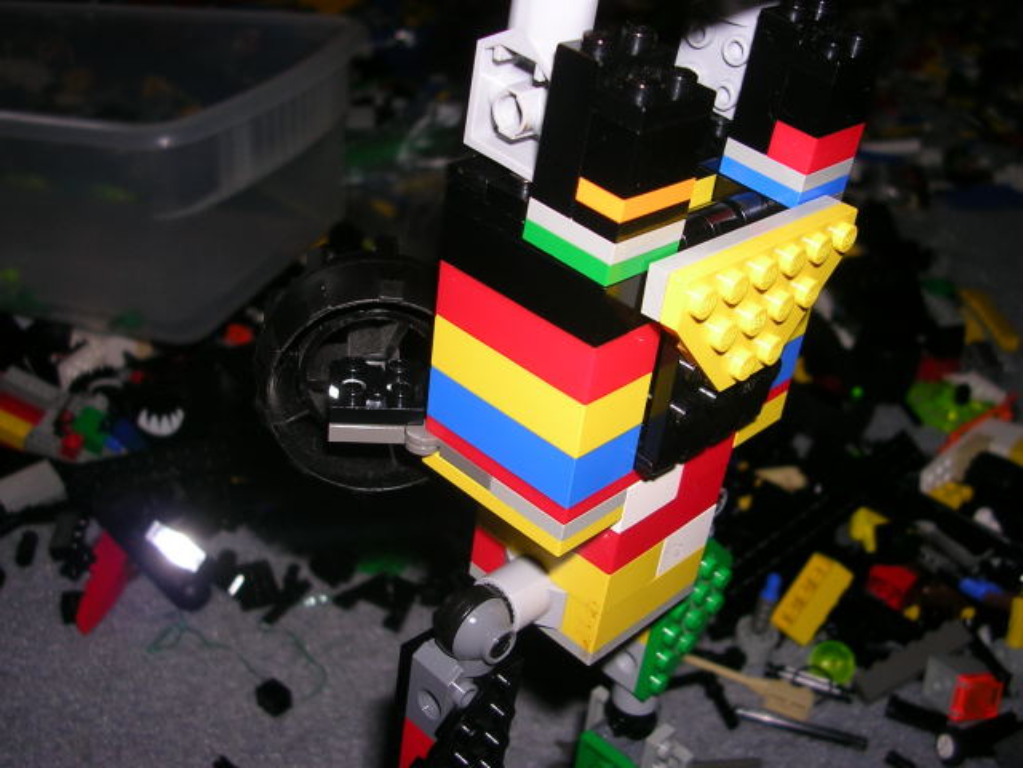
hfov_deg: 49.0
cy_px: 384
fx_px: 1123
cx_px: 512
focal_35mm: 38
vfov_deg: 37.7
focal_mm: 5.8
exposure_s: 1/60.1
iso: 50
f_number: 2.8
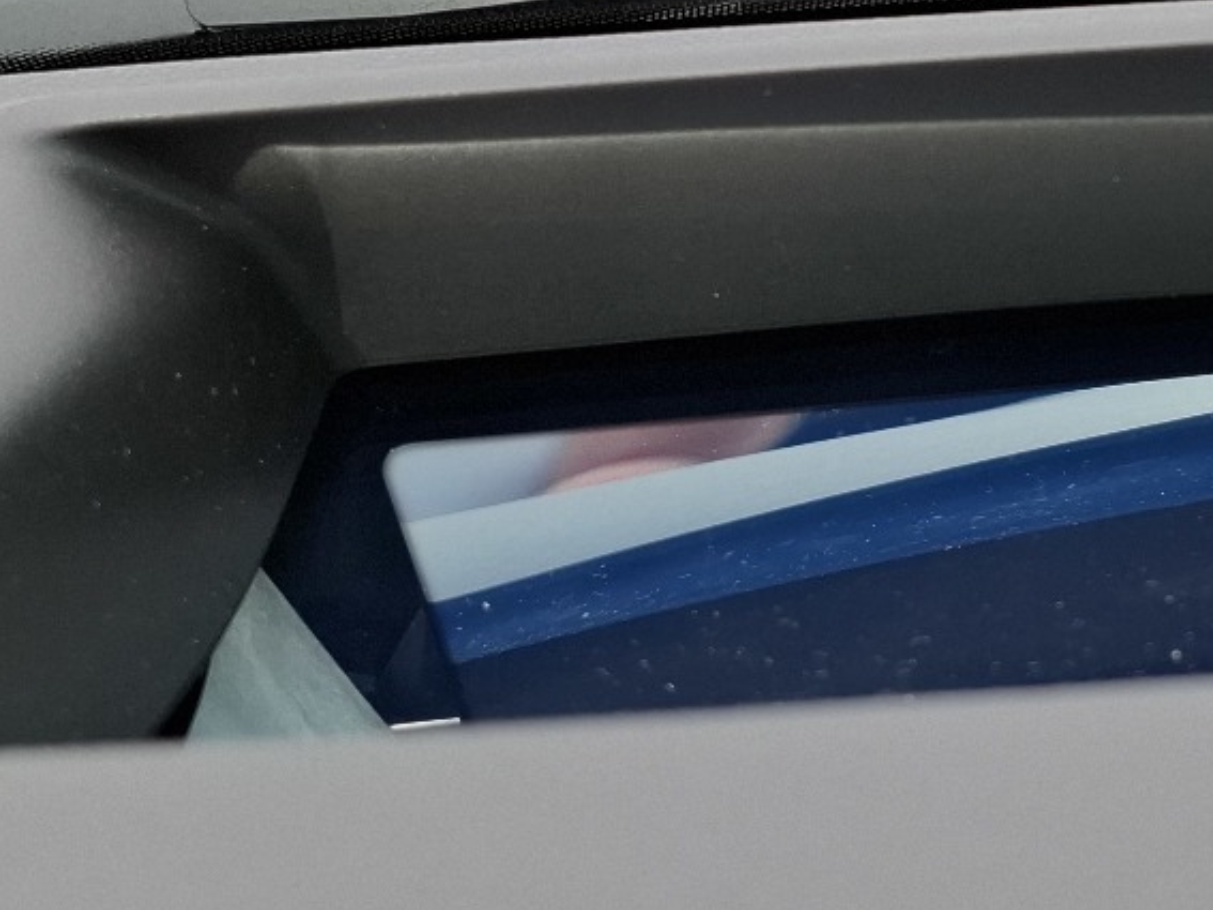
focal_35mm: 73
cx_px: 1241
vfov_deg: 20.1
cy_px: 289
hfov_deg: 25.3
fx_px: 2557
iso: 50
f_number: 1.8
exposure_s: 1/592
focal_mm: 5.54
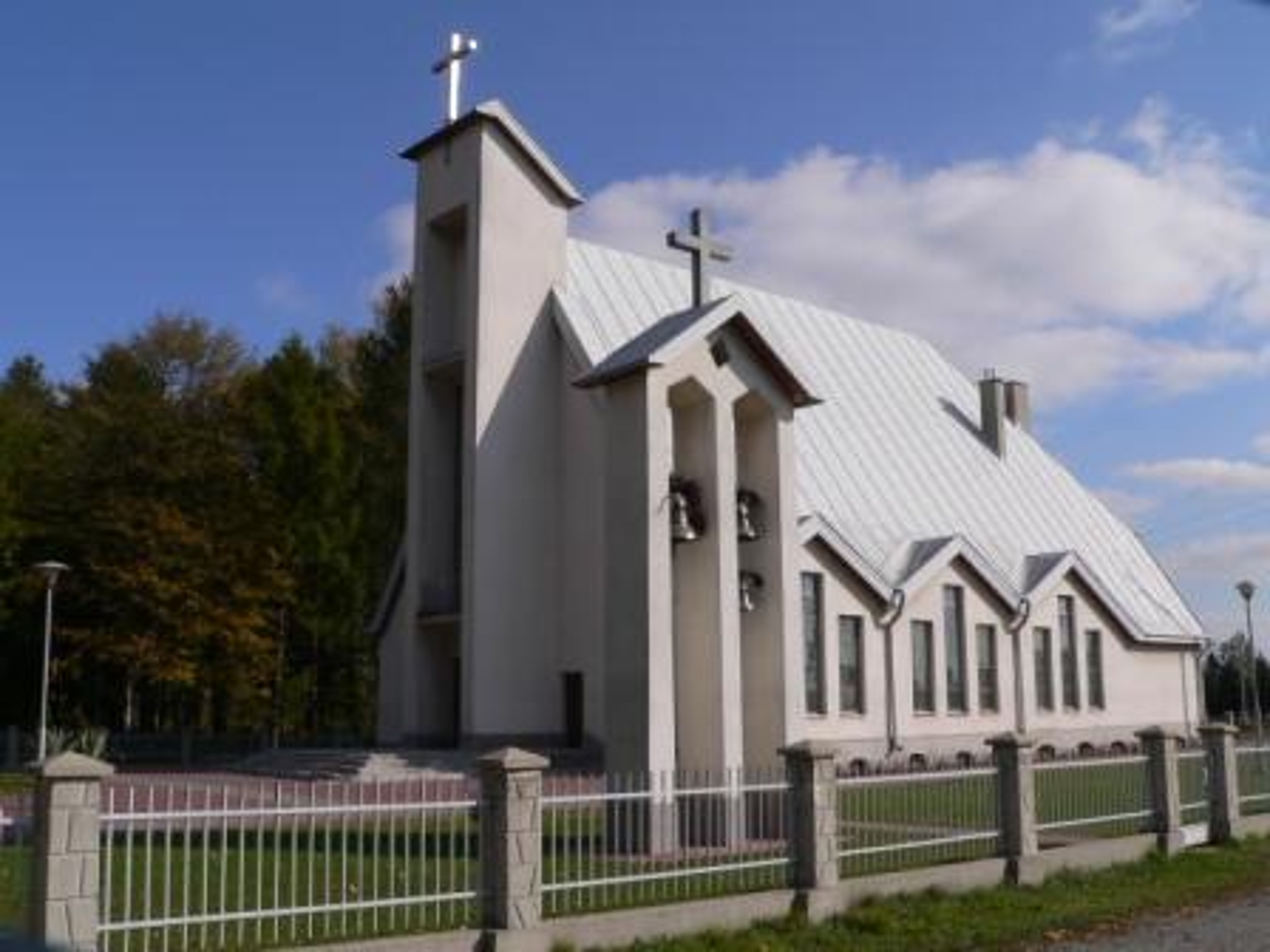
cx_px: 635
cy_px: 476
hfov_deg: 51.4
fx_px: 1321
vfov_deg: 39.7
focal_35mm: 36
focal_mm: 6
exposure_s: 1/500
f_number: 5.6
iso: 80
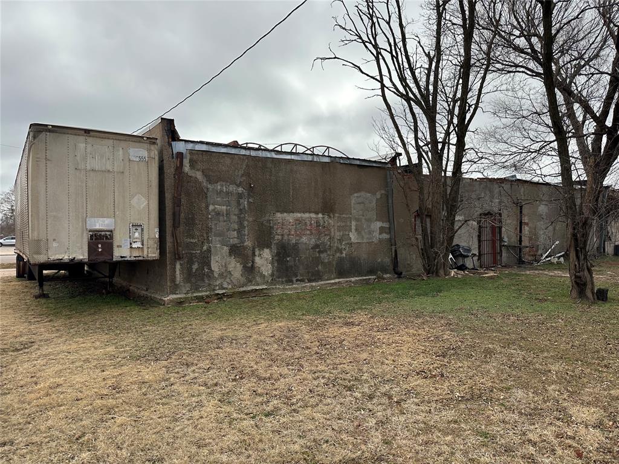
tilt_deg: -1.4
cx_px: 310
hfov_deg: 71.6
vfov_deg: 56.8
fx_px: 429
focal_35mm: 24
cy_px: 232
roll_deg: +0.0
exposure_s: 1/5000
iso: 80
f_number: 1.78
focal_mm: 6.86
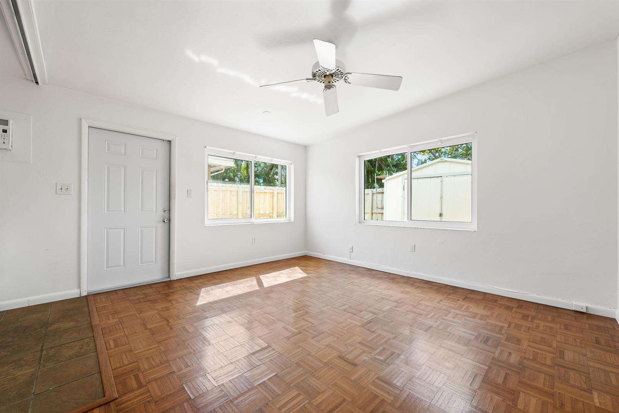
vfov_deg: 81.2
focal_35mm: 14
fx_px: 241
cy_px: 206
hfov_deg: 104.2
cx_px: 310
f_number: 9
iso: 100
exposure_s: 1/1.25
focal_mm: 14
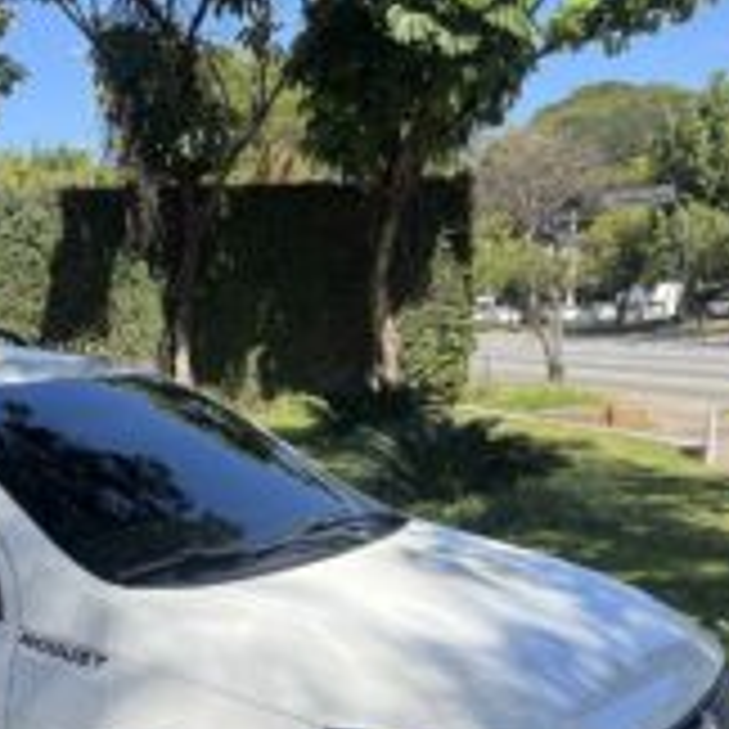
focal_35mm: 51
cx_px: 94
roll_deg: +3.3
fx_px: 1215
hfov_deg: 32.0
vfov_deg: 32.3
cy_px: 603
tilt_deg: -13.6
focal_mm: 5.7
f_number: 1.5
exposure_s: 1/1901
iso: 50
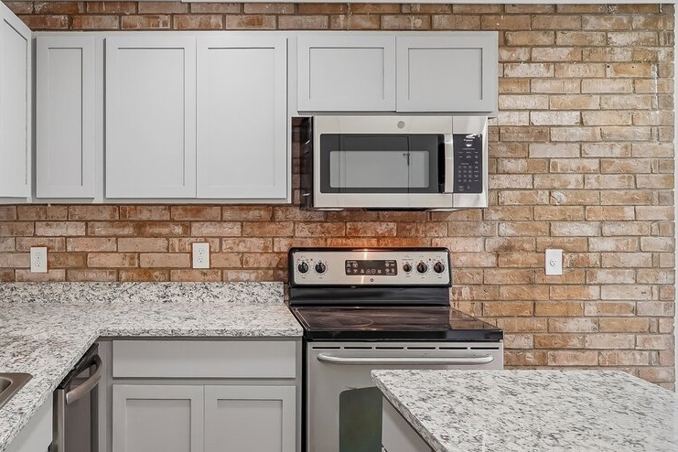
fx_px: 659
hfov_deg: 53.0
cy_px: 200
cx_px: 210
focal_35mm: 35
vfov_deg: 37.8
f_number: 8
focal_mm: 16
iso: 400
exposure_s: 1/15
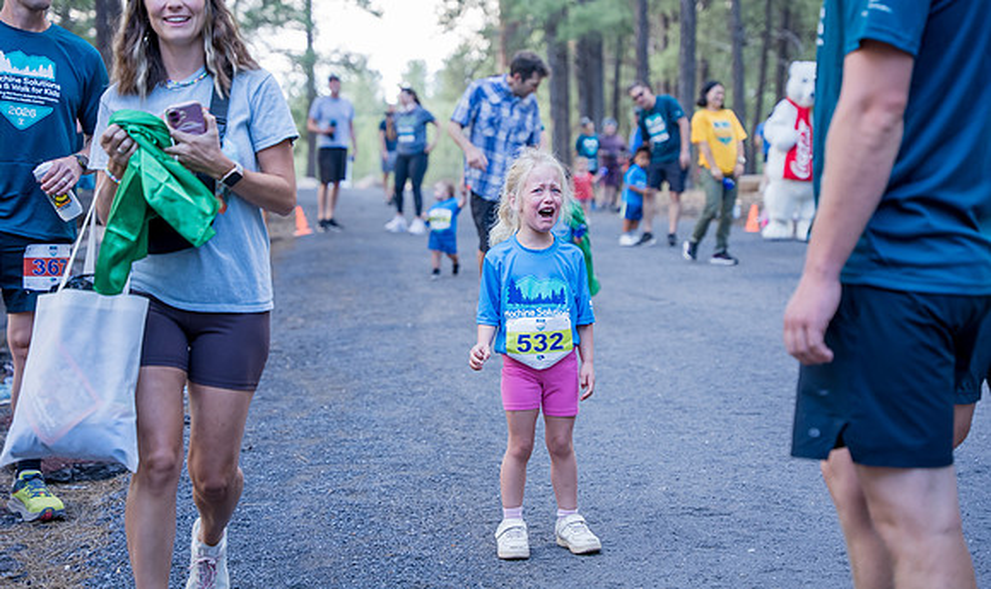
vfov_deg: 17.3
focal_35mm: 73
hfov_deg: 28.7
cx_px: 496
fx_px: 1938
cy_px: 262
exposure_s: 1/250
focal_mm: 70
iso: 400
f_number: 3.2
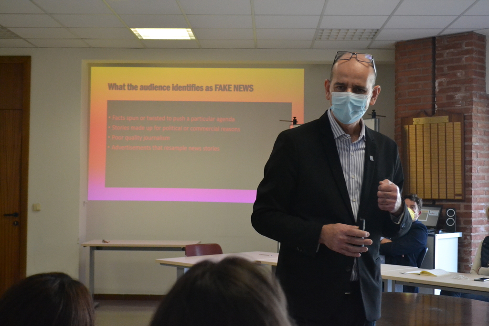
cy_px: 163
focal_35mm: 57
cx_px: 244
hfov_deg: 35.1
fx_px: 774
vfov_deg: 23.8
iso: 3200
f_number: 5
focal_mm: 38
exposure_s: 1/250
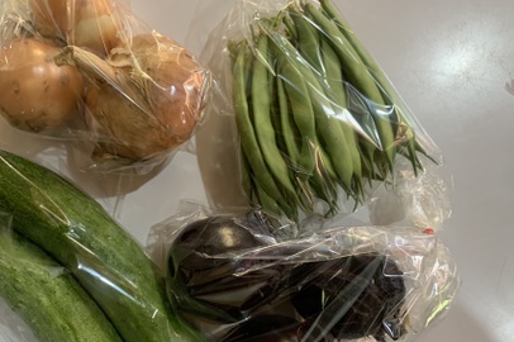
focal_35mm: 32
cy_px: 225
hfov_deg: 58.4
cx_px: 213
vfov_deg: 40.6
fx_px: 457
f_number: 1.8
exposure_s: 1/60
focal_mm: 4.25
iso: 250
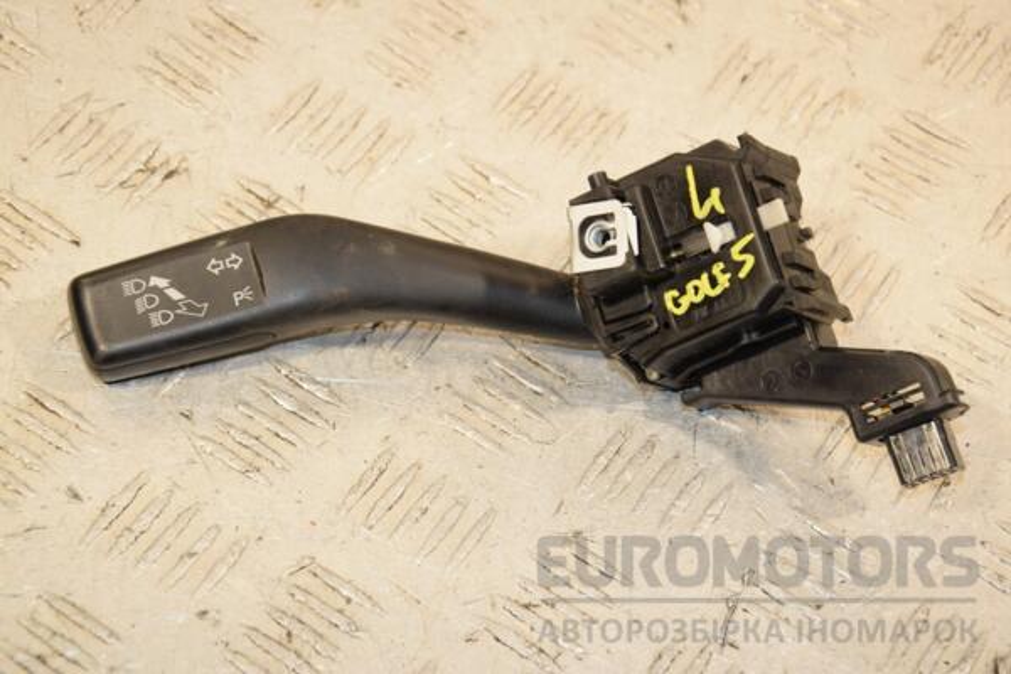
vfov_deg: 13.8
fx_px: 2780
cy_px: 337
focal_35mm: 99
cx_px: 506
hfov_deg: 20.6
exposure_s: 1/200
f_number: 7.1
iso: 800
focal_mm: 66
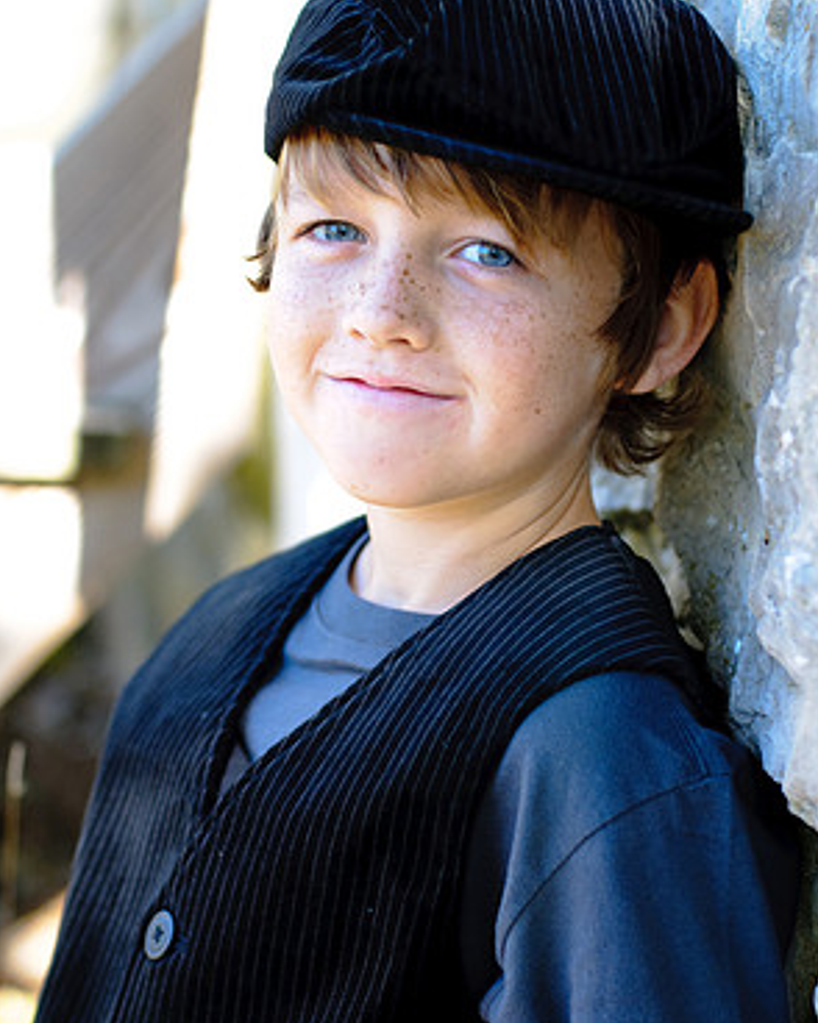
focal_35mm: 86
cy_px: 484
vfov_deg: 22.2
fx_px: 2605
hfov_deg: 17.8
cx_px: 410
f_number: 2.8
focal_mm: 50
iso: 200
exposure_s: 1/250
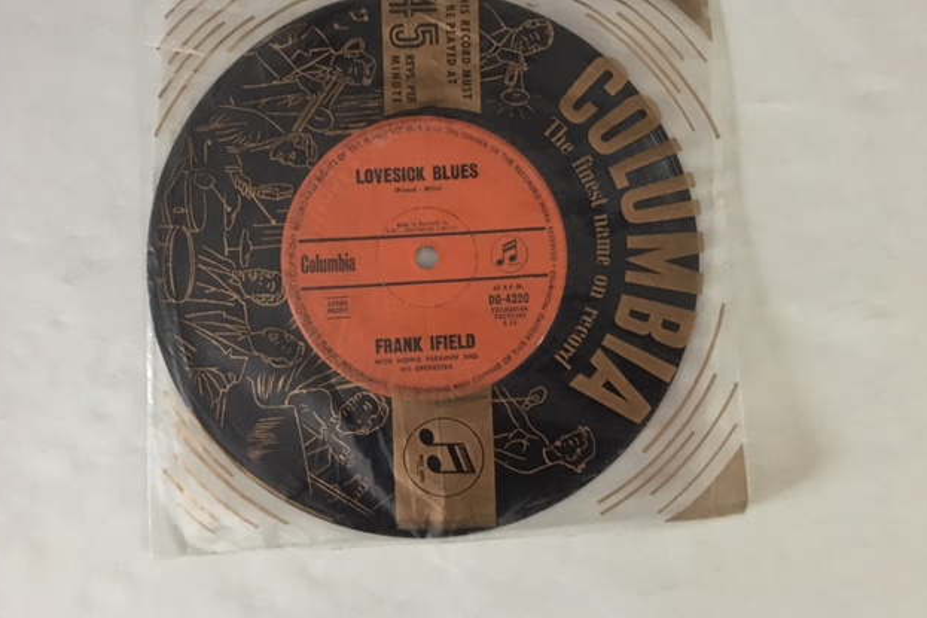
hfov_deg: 60.3
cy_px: 274
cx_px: 458
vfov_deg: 42.2
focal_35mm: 31
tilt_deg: -86.8
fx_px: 798
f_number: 2.2
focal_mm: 4.15
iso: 800
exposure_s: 1/17
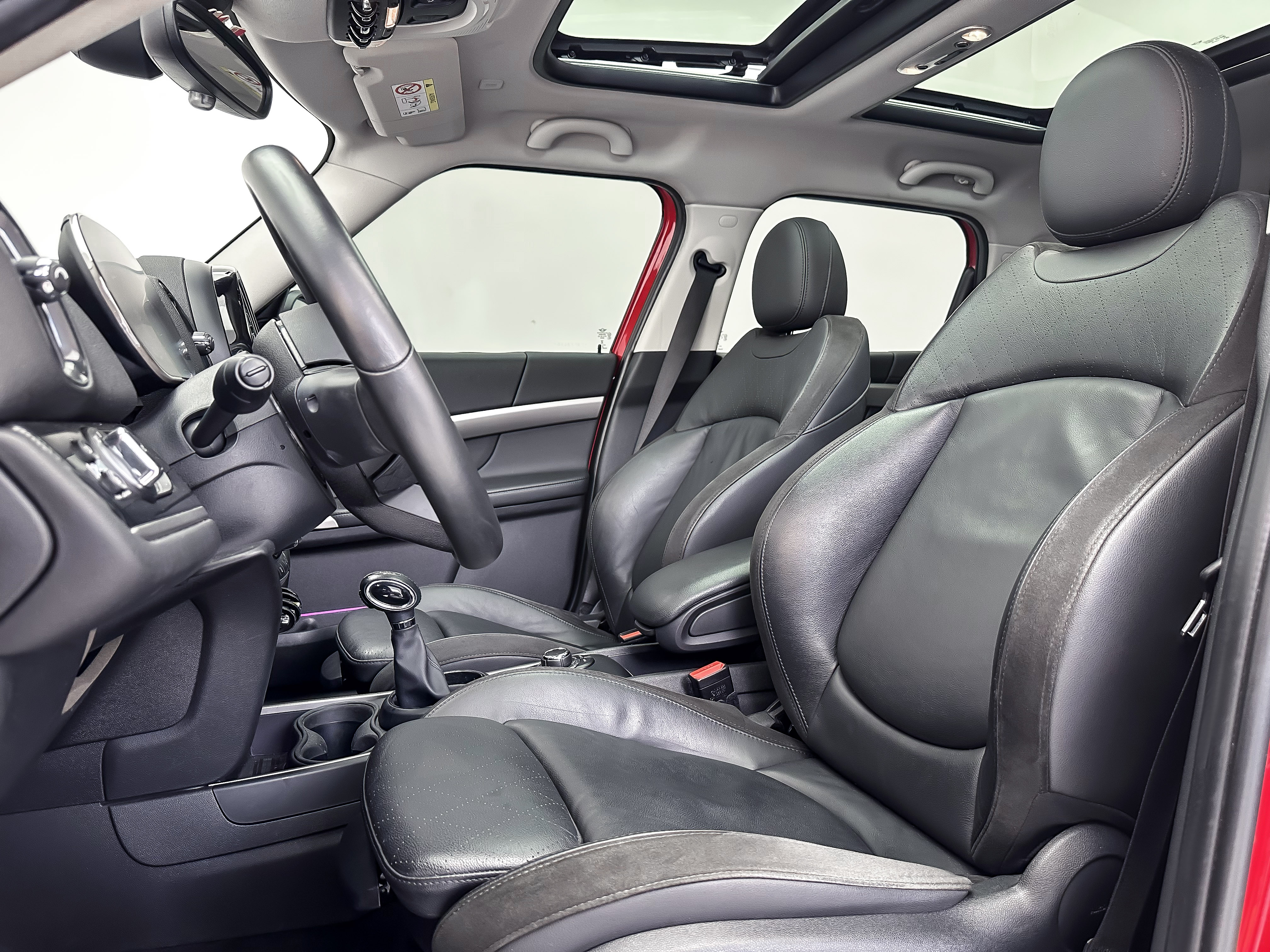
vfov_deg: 56.8
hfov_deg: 71.6
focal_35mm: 24
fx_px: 881
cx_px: 635
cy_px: 476
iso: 250
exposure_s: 1/61
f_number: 1.78
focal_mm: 6.86
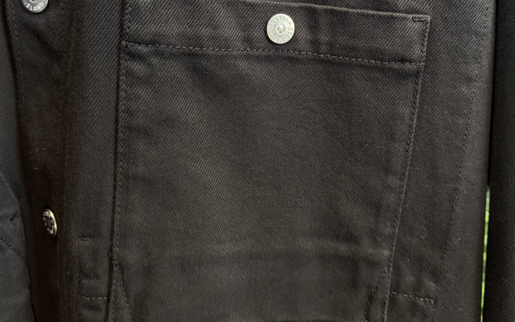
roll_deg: -0.2
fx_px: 477
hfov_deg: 56.7
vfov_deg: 36.2
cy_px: 72
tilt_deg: -13.0
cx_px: 257
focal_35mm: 34
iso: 800
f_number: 1.78
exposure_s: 1/43
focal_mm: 6.76
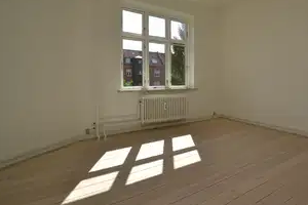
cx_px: 208
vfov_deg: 59.0
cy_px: 81
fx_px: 180
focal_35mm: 21
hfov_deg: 78.2
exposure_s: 1/200
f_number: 7.1
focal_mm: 10
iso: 100
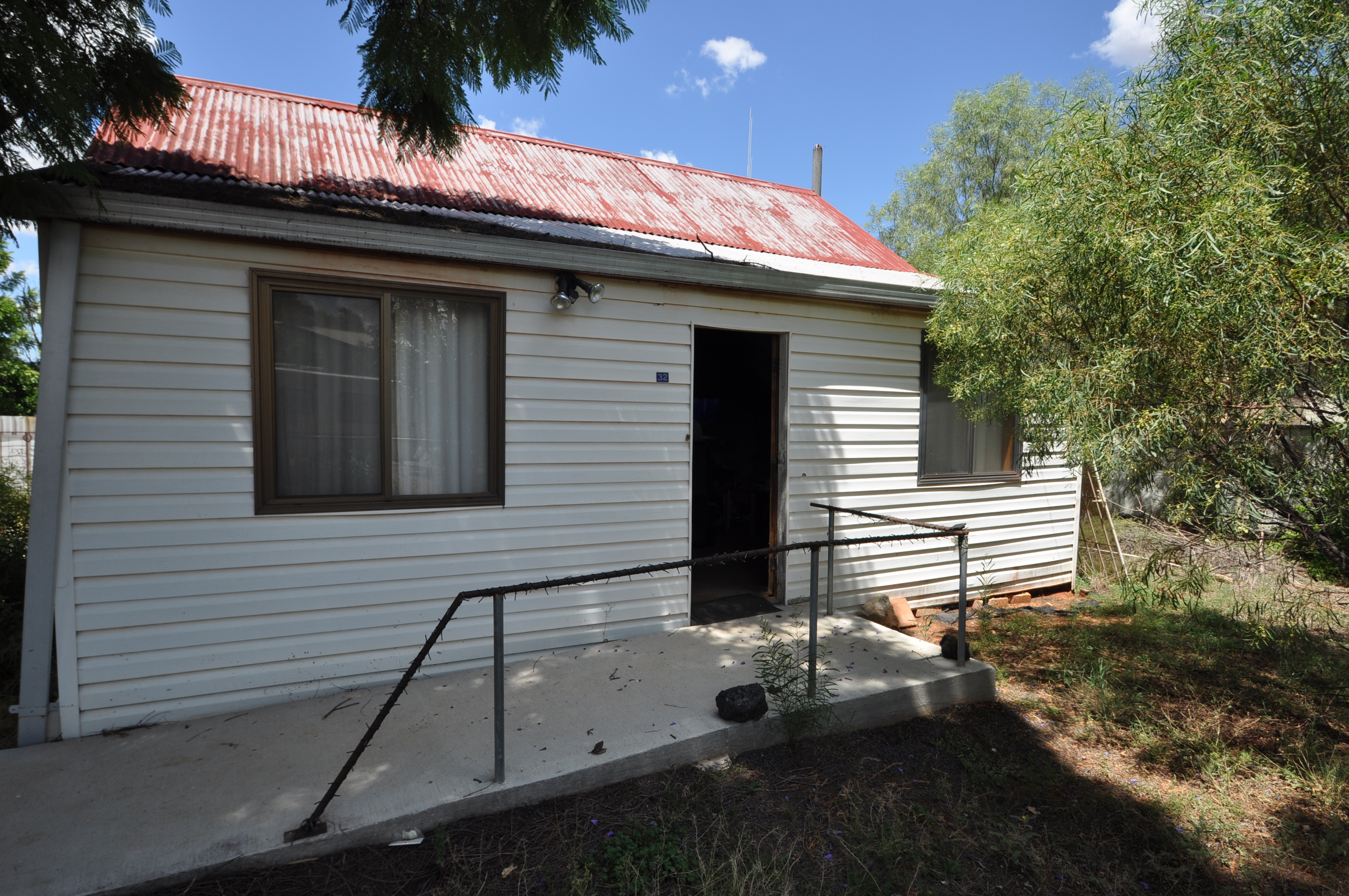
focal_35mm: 18
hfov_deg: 90.1
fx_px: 674
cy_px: 448
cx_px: 674
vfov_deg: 67.2
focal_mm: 12
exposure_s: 1/250
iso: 200
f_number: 8
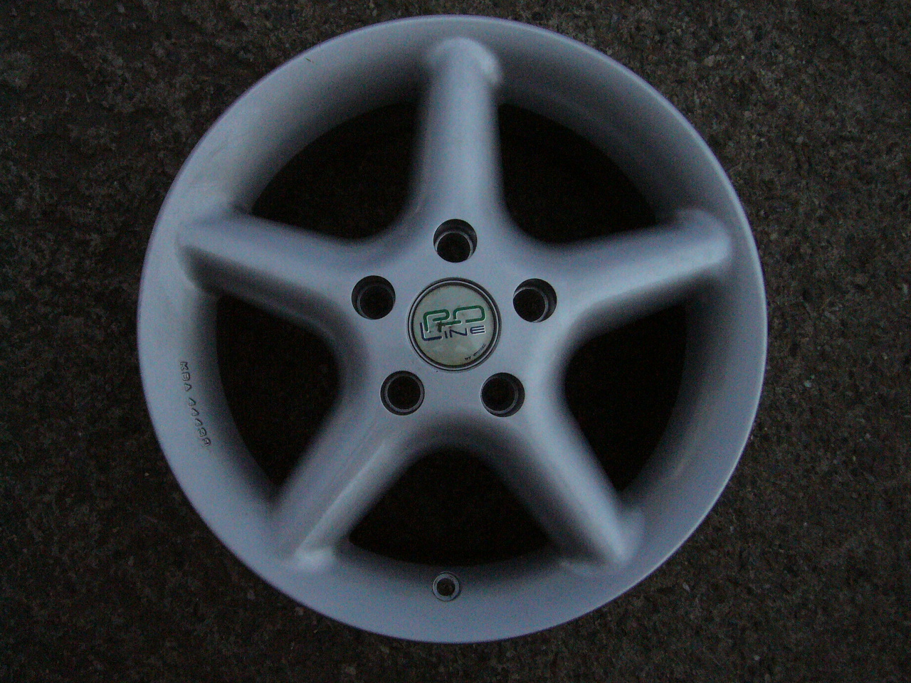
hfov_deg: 52.6
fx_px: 921
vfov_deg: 40.7
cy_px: 342
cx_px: 456
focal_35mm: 35
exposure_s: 1/1300
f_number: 5.6
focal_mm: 5.8
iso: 400
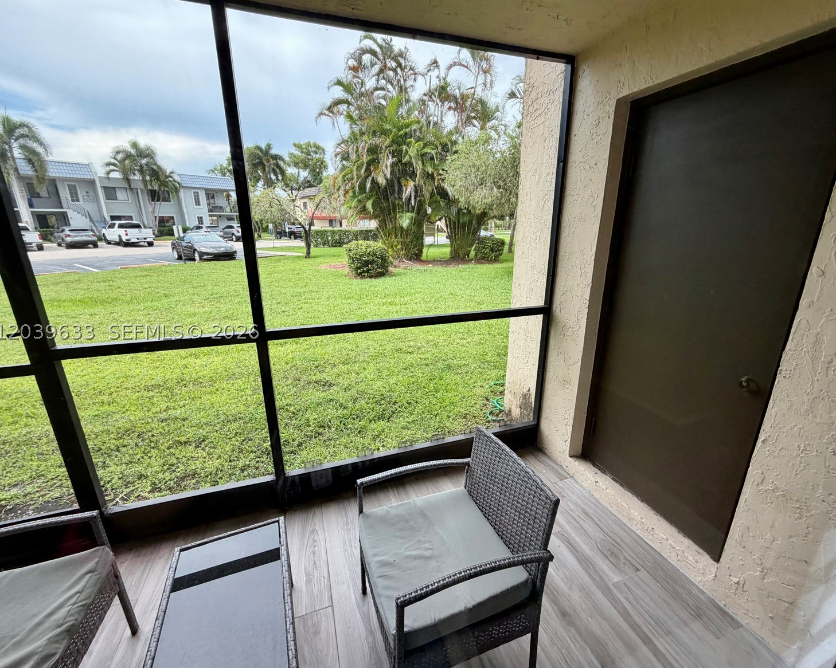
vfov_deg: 84.0
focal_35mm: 15
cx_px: 435
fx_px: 371
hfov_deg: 96.8
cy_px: 332
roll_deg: +0.3
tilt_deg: -16.7
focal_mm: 2.22
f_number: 2.2
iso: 50
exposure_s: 1/182
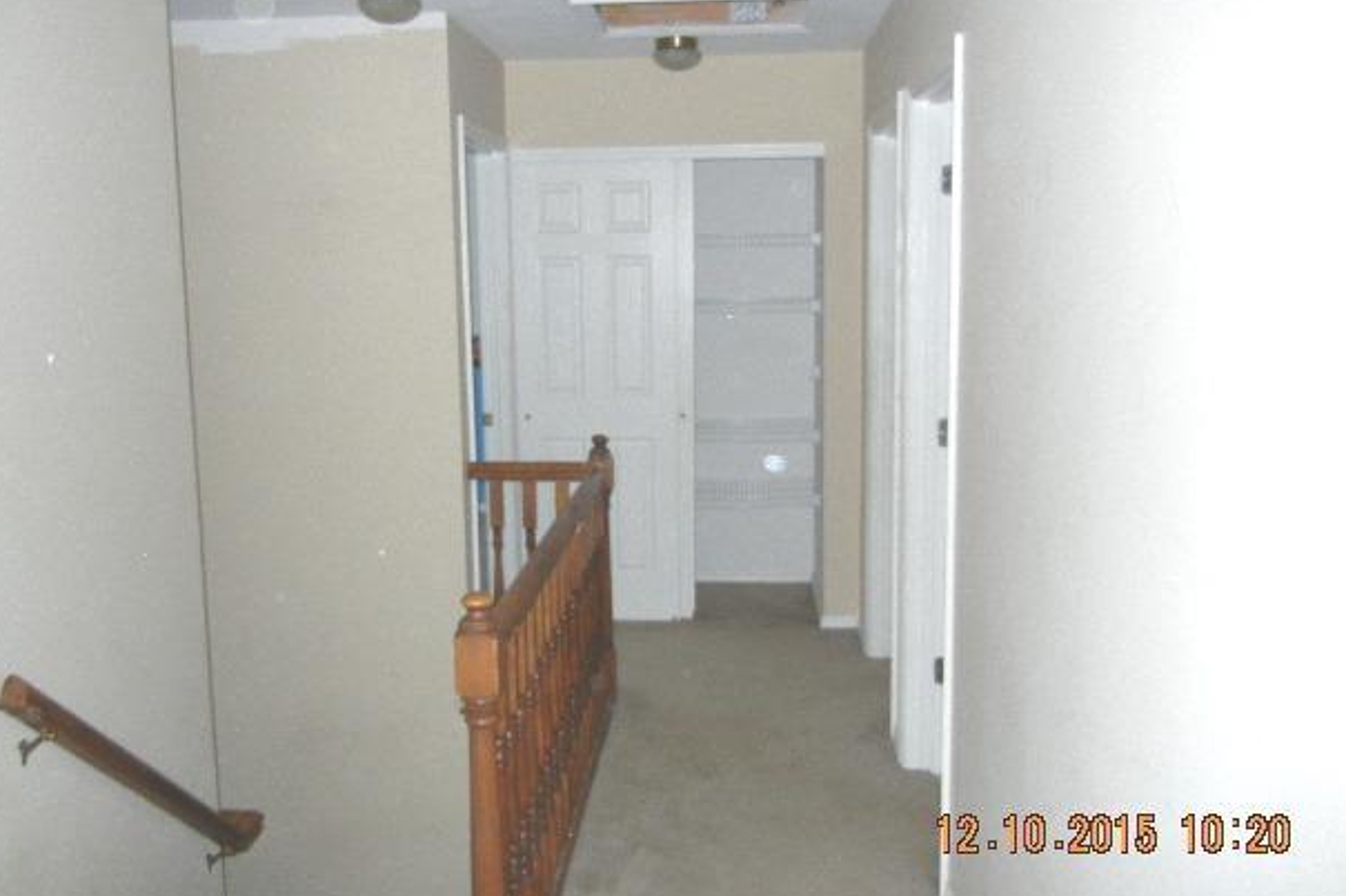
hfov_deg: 57.2
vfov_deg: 39.9
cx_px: 663
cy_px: 411
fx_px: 1233
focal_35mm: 33
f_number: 3.5
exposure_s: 1/30
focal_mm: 5.4
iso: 224
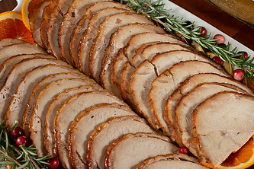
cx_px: 130
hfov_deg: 23.4
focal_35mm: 87
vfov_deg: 15.7
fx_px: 614
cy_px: 102
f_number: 7.1
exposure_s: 1/100
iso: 250
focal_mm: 50
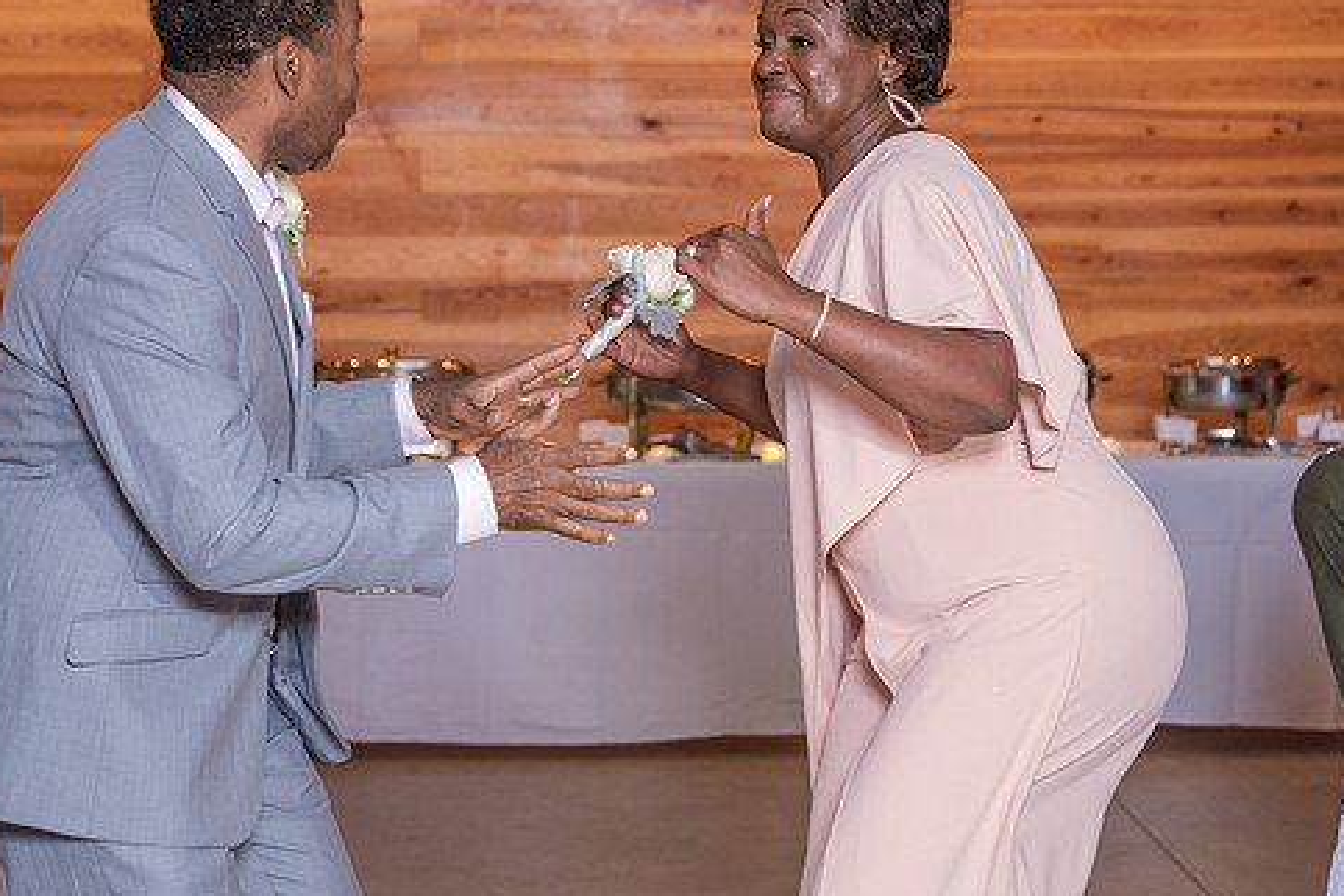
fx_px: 3658
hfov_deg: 20.8
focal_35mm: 98
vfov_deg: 14.0
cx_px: 733
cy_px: 404
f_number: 4
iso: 2000
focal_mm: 70
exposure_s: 1/100
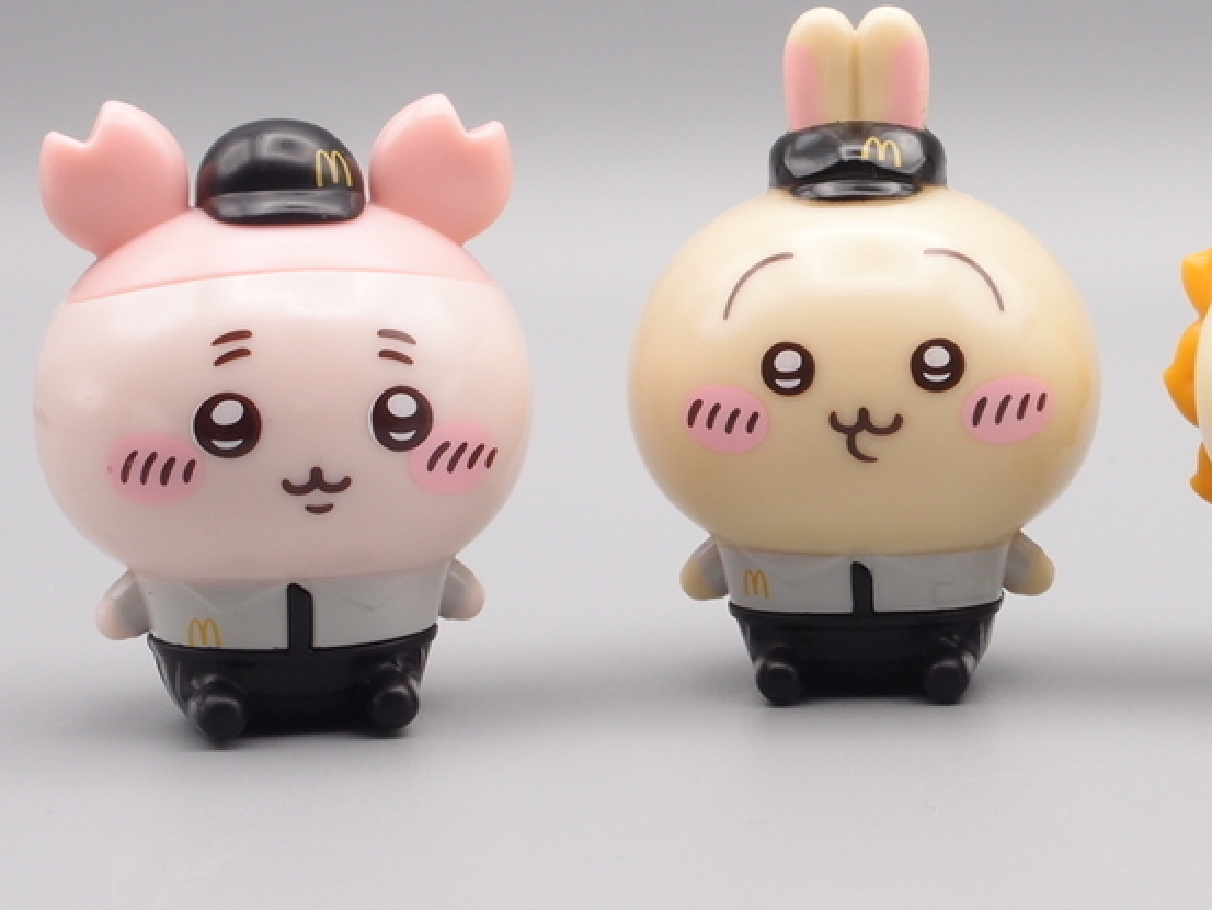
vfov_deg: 15.7
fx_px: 3292
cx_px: 796
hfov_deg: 20.8
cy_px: 362
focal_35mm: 94
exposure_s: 1/10
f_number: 8
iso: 100
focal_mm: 14.05
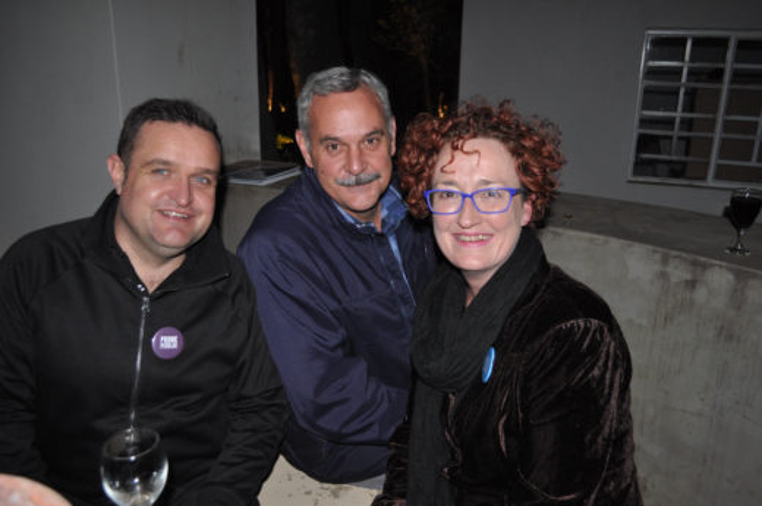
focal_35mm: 30
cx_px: 381
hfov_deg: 62.0
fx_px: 634
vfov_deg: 43.5
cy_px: 253
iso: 800
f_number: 3.8
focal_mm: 20
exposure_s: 1/60
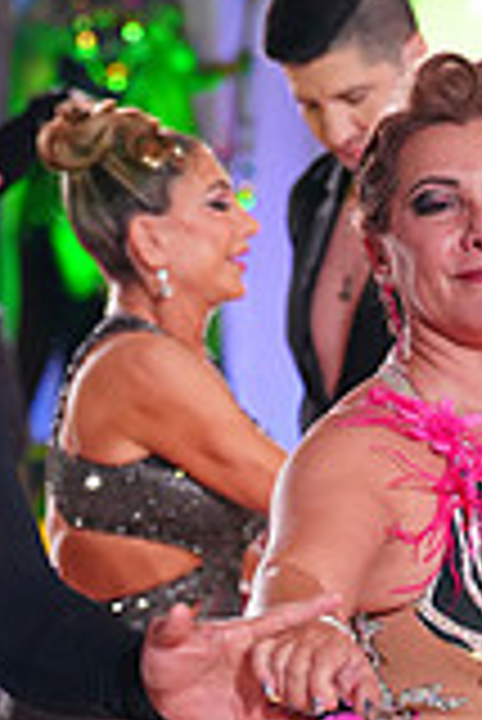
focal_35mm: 253
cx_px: 124
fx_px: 5070
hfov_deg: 5.4
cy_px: 878
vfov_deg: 8.0
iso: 2000
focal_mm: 70
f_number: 2.8
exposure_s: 1/500
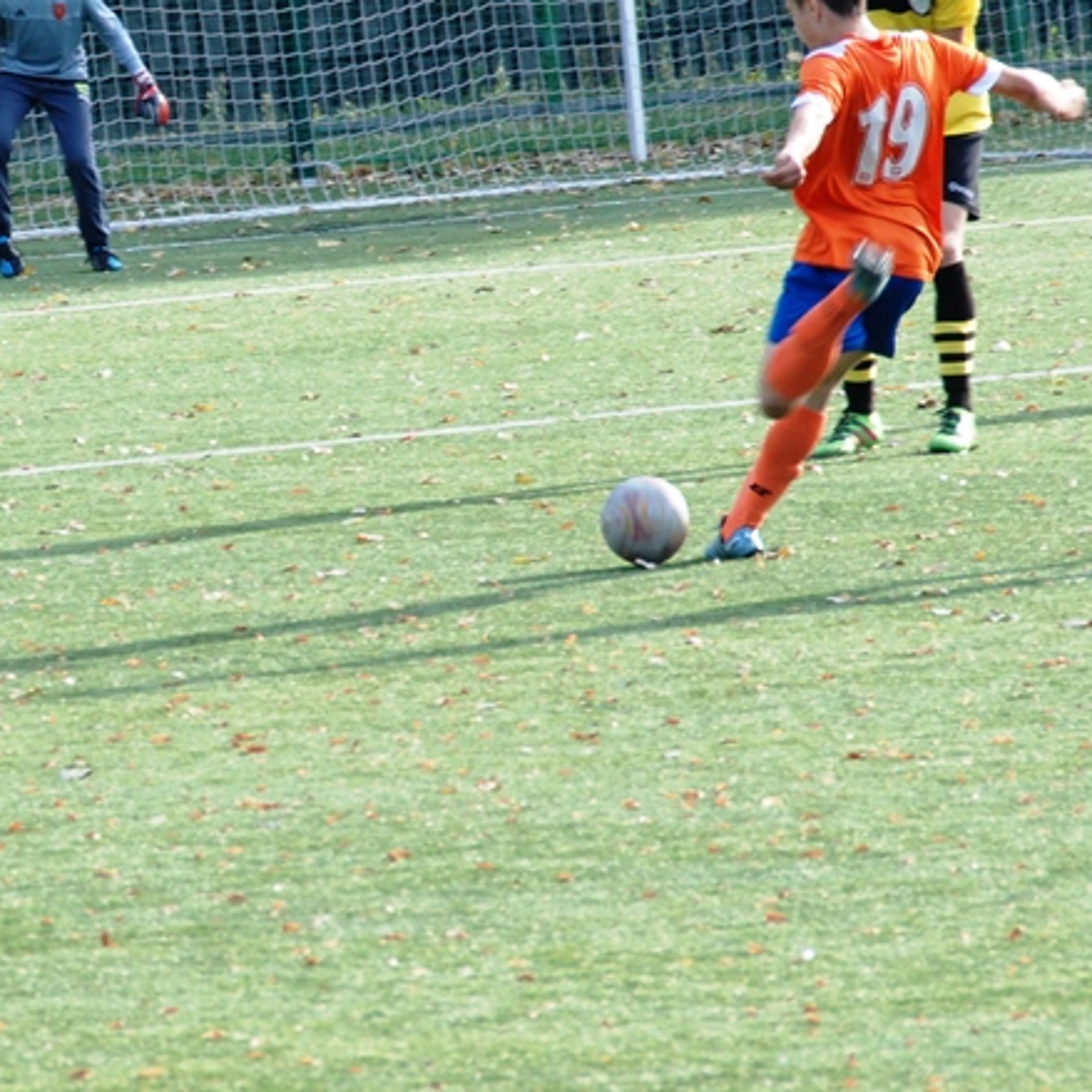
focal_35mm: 506
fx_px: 18059
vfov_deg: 3.5
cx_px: 85
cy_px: 282
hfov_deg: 3.5
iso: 400
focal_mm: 170
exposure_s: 1/160
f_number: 5.6
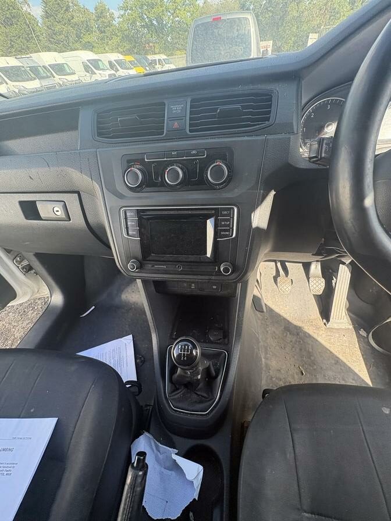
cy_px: 260
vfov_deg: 102.1
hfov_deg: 85.7
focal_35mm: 14
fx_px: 211
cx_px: 196
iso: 100
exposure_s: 1/139
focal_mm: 2.22
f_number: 2.2
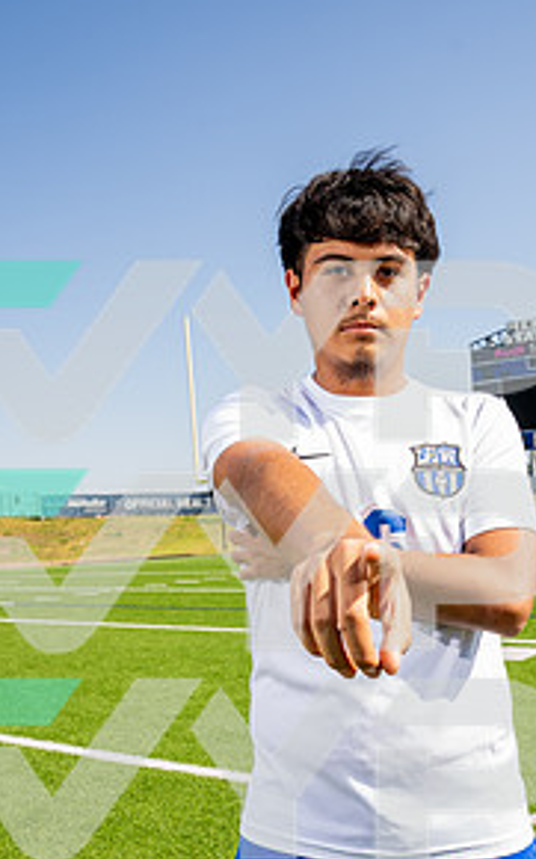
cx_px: 346
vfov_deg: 50.8
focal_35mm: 38
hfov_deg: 33.3
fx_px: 889
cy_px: 563
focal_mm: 24
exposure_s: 1/125
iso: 50
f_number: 7.1
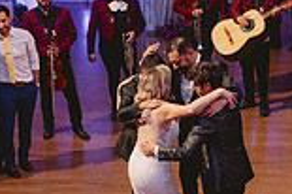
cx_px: 183
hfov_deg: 22.6
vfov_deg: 15.0
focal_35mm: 90
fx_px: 729
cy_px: 179
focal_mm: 24
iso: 500
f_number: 2.8
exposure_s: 1/80
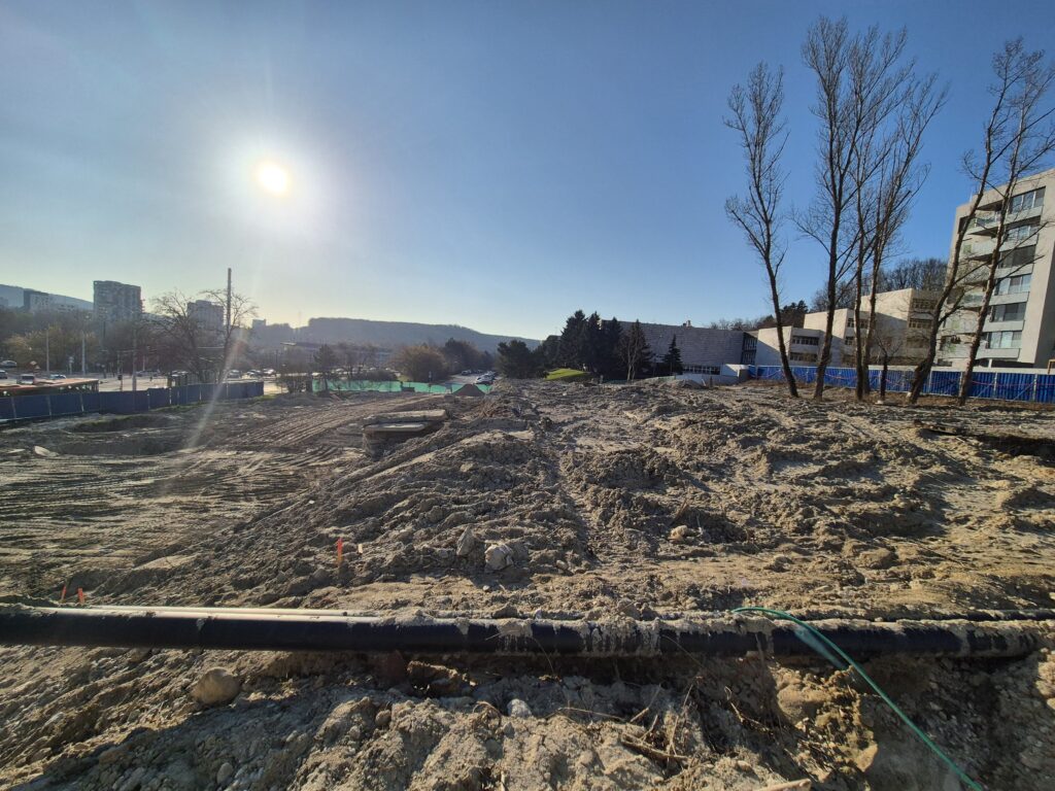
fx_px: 396
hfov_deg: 106.2
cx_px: 528
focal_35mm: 13
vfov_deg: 89.9
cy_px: 396
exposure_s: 1/5664
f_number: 2.2
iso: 50
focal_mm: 2.2
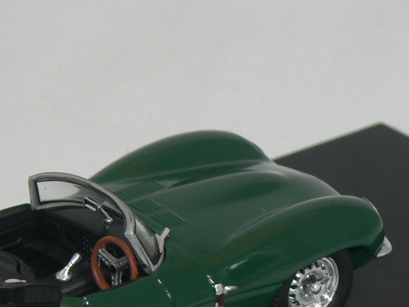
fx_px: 4526
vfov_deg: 3.9
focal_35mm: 383
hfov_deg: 5.2
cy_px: 275
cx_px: 73
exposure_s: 1/60
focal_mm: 25.1
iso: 80
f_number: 3.3
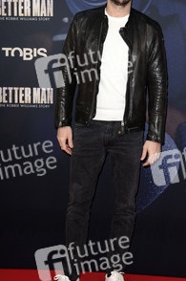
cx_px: 112
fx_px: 614
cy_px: 116
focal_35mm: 79
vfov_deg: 25.7
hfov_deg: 17.2
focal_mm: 58
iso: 1000
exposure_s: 1/250
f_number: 5.6
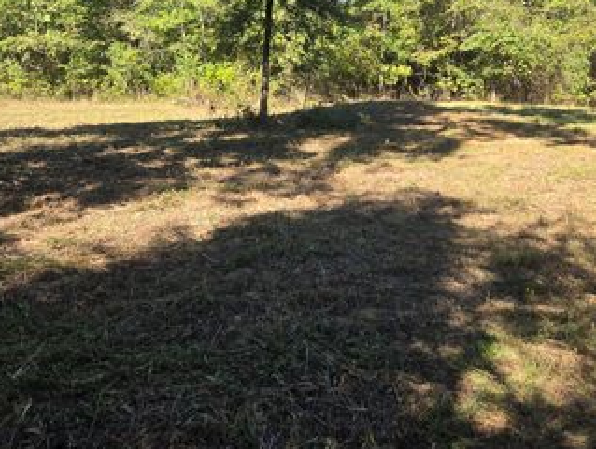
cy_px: 115
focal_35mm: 36
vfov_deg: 38.7
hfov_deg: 51.0
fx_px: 621
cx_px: 245
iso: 25
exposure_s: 1/601
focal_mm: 5.4
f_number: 1.8
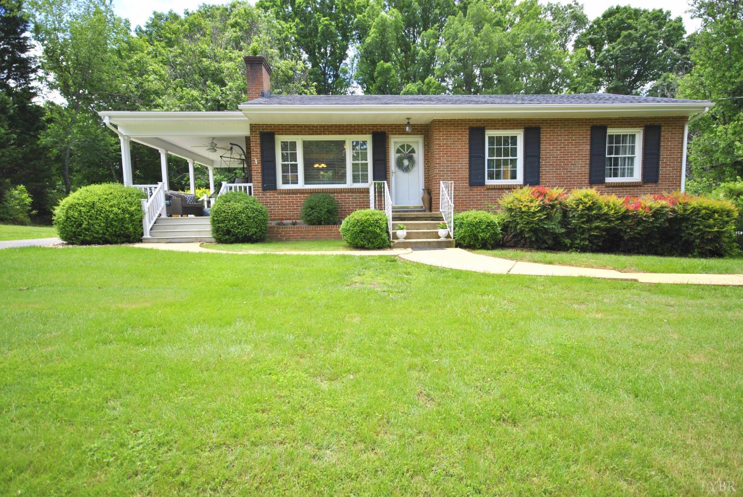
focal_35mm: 20
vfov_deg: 63.4
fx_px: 403
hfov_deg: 85.4
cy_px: 248
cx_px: 372
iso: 100
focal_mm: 13
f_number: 5.6
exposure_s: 1/160
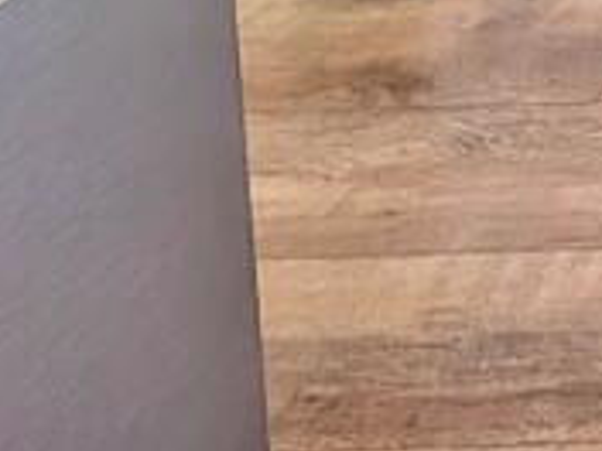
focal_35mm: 70
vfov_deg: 12.0
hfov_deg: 15.8
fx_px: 1217
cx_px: 1392
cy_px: -846
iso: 48
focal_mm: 2.02
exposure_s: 1/124
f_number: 1.7
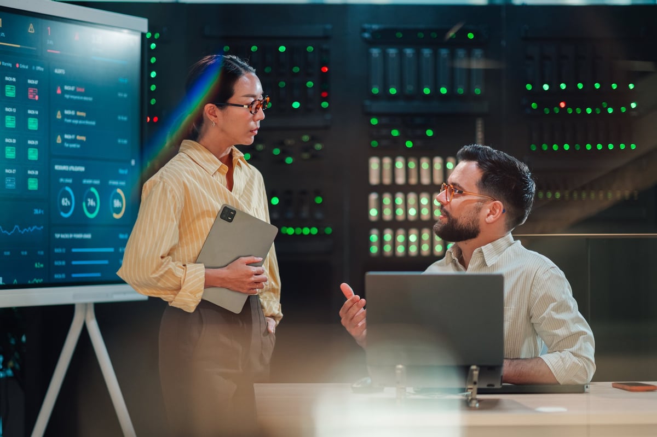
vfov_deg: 16.1
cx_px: 328
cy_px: 218
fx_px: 1551
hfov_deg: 23.9
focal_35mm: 85
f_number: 1.4
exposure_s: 1/320
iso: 800
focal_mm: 85
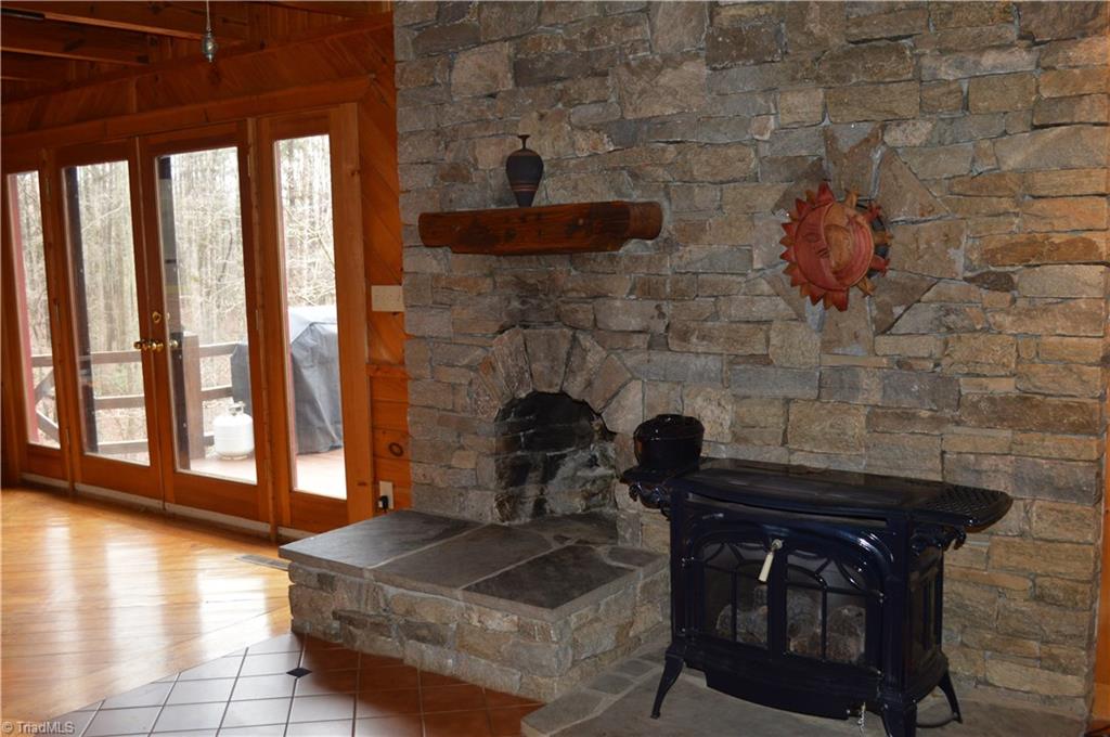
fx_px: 1109
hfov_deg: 53.2
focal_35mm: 36
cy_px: 368
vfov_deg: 36.8
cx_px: 555
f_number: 4
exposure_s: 1/80
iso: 400
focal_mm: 24
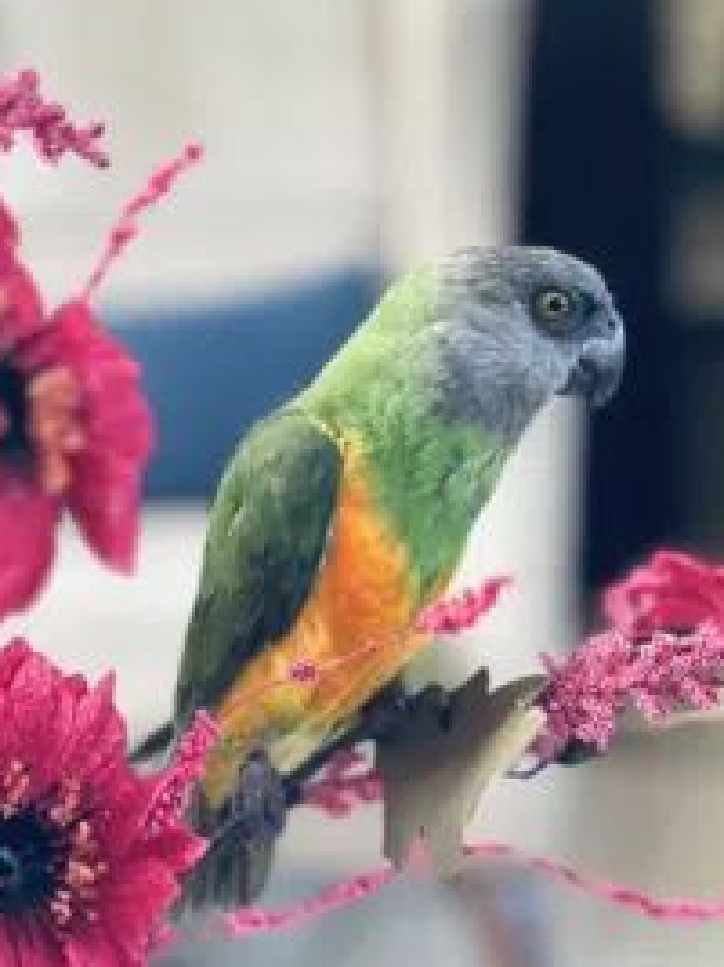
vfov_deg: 26.8
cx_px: 228
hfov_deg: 20.3
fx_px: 2009
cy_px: 275
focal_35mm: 72
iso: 1000
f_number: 1.78
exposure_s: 1/20
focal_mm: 6.86
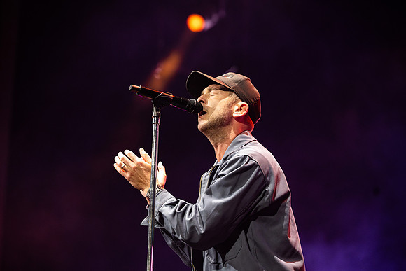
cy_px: 136
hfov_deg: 15.2
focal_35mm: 135
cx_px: 203
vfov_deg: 10.2
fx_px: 1523
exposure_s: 1/640
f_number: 3.5
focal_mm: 135
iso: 3200
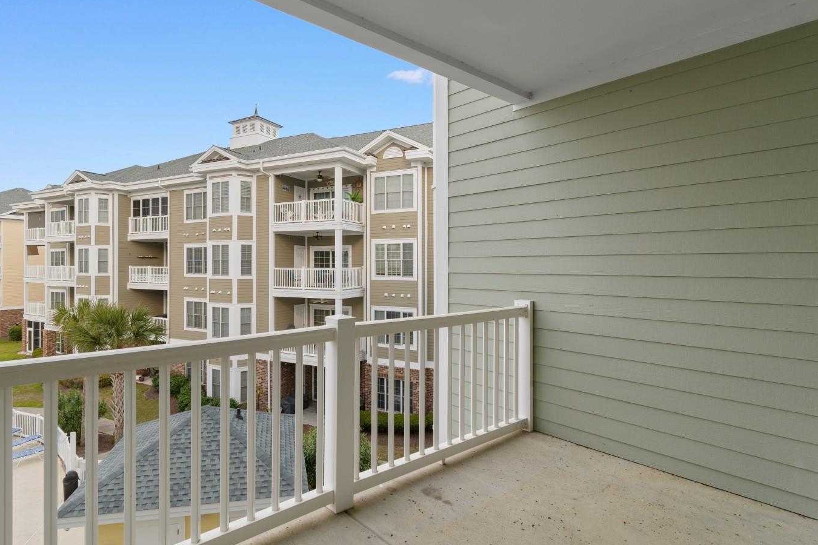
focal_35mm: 18
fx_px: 409
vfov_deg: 67.3
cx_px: 362
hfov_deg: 89.6
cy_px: 253
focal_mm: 10
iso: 100
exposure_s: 1/100
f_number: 4.8
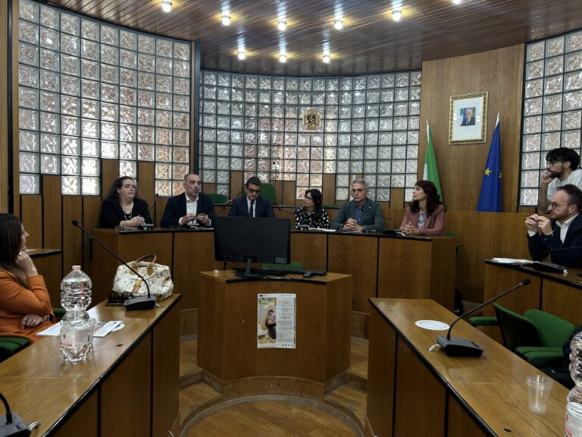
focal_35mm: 26
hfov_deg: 67.3
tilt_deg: -3.4
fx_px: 437
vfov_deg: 53.1
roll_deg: -1.1
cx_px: 291
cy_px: 218
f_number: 1.5
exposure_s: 1/100
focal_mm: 5.7
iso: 50
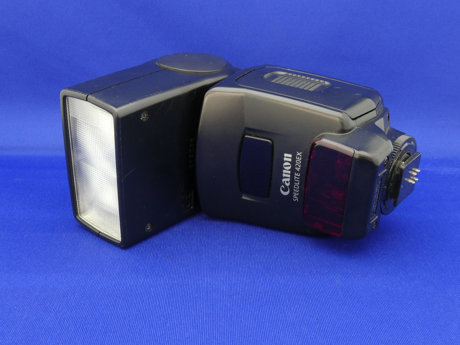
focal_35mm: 40
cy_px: 172
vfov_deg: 36.0
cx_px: 230
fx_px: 532
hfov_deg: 46.8
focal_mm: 7.2
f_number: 8
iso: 200
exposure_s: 1
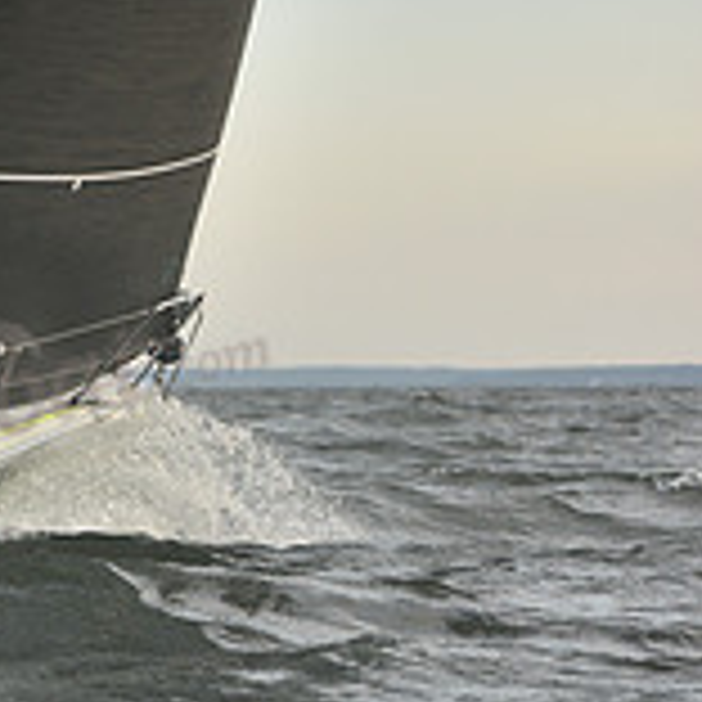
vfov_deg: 5.8
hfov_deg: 5.7
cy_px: 245
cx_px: -594
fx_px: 6883
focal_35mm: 300
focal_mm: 95
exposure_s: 1/640
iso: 250
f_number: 5
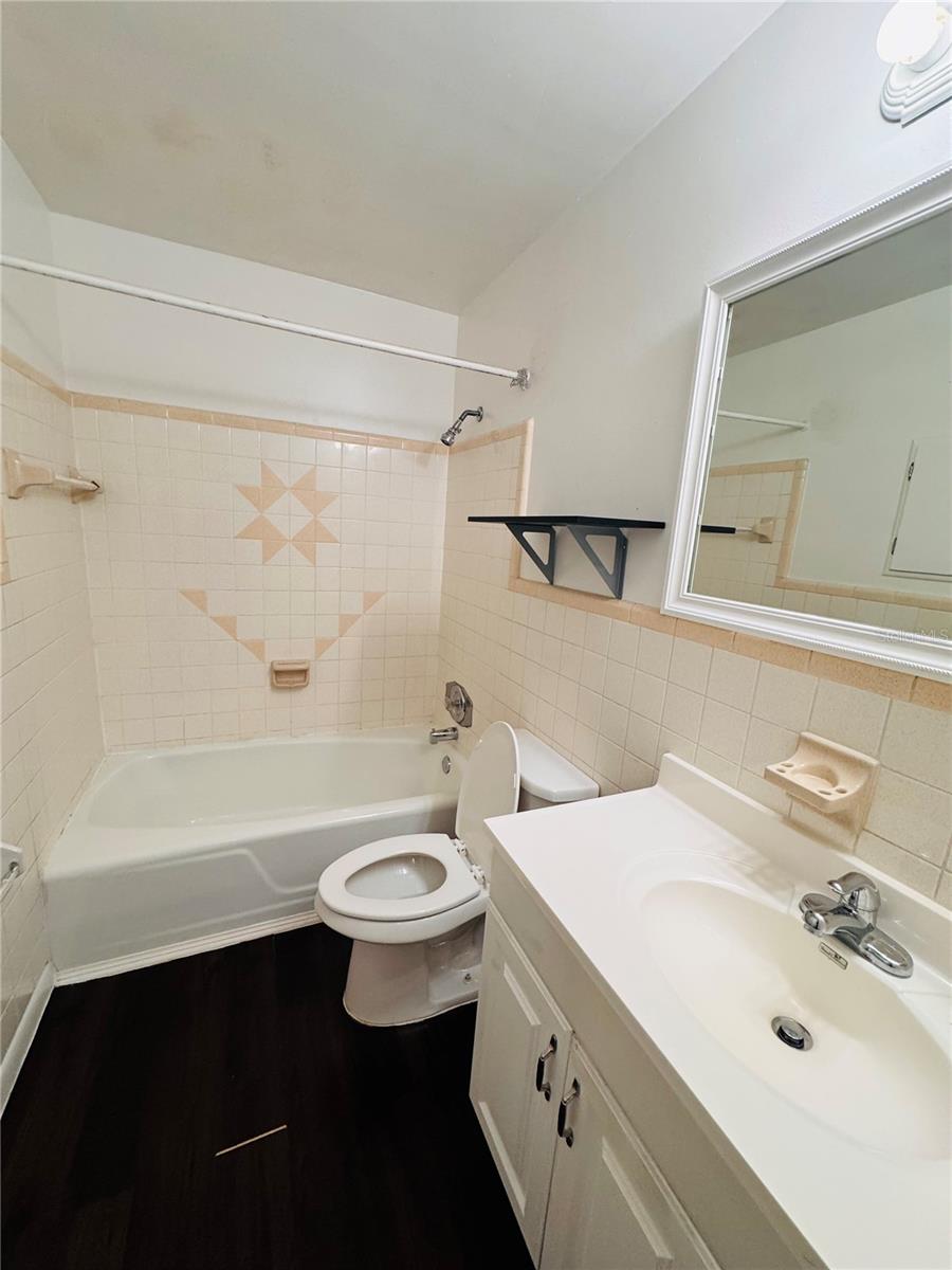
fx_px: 513
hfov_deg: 85.7
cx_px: 476
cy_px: 635
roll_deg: -3.4
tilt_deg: -13.1
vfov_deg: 102.1
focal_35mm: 14
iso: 200
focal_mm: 2.22
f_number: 2.2
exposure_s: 1/120
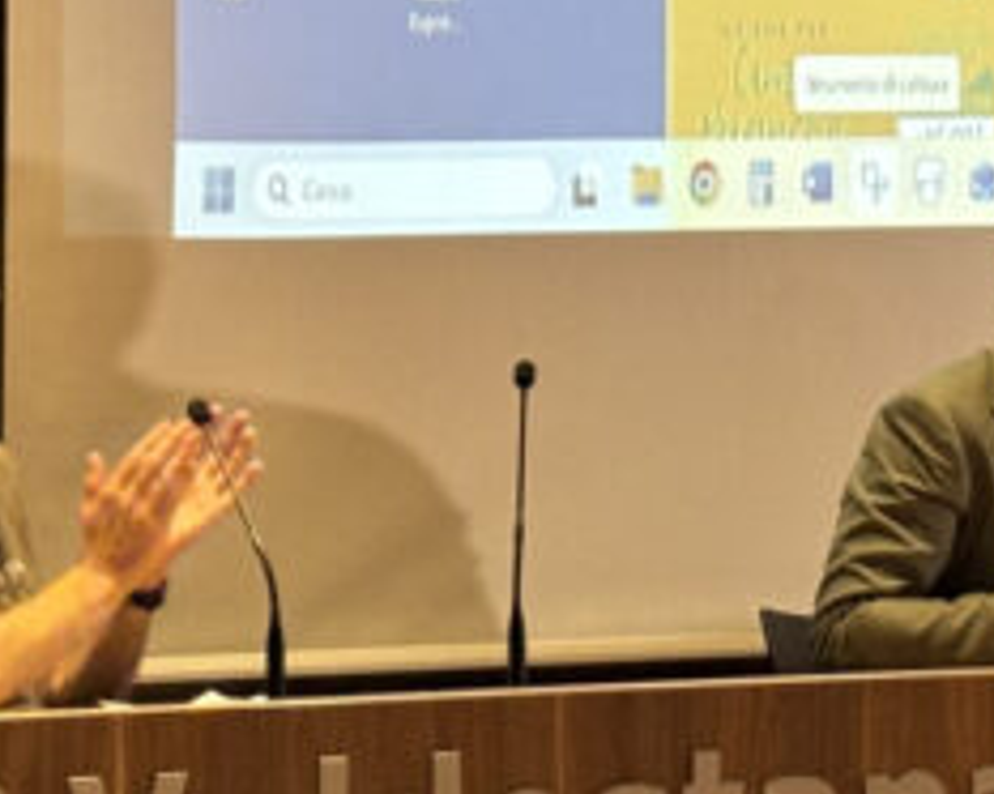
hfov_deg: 8.6
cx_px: 1122
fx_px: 6555
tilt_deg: +2.7
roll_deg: +0.4
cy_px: -124
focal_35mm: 223
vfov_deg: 6.9
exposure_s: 1/40
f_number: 1.6
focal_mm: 5.96
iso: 160
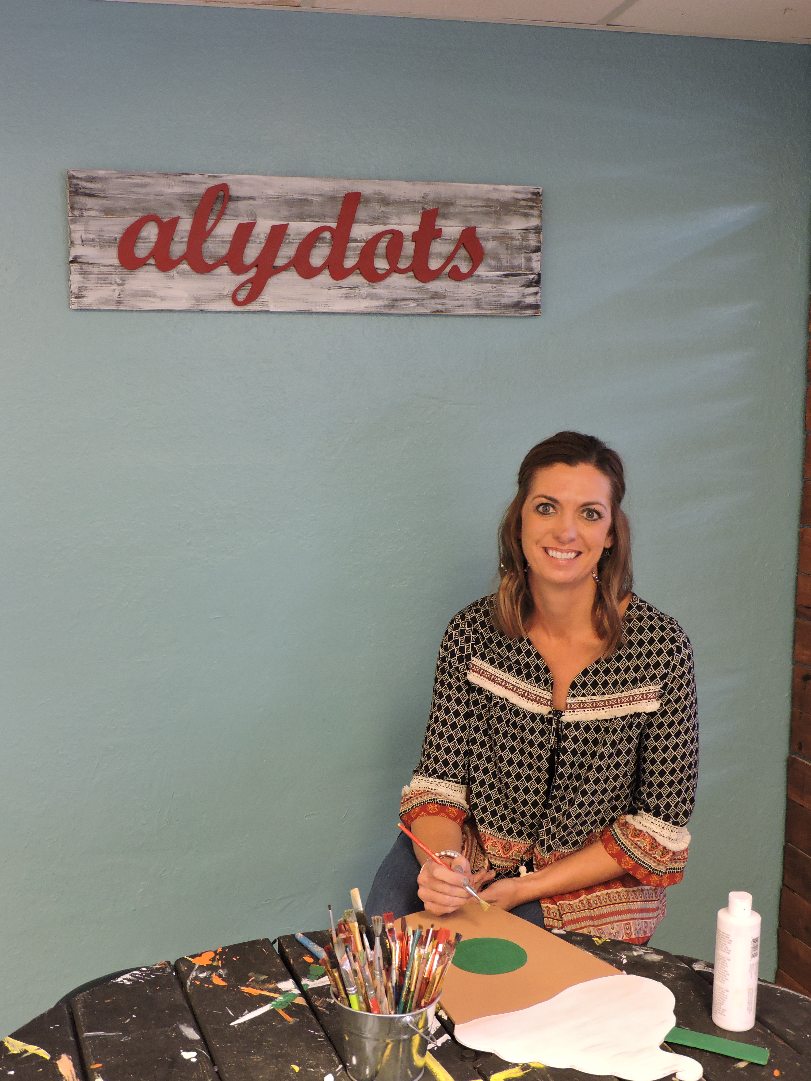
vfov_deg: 46.8
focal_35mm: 40
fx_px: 1250
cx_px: 406
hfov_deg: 36.0
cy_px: 540
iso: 400
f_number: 3.3
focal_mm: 7.1
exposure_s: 1/20
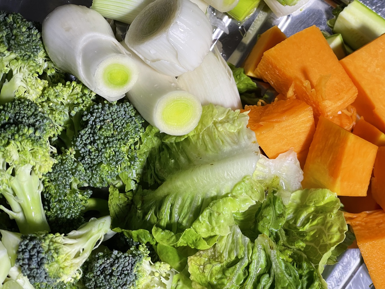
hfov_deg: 30.3
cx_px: 192
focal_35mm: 64
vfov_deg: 22.9
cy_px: 144
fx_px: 712
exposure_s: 1/50
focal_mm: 7.5
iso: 200
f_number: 2.2
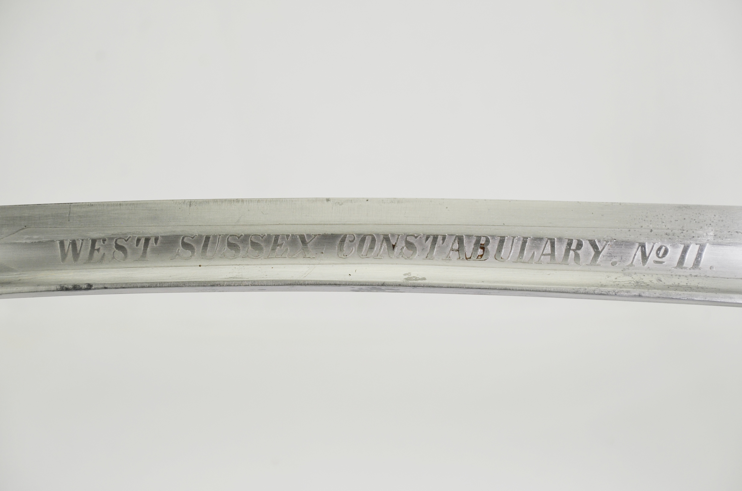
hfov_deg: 17.1
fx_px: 2468
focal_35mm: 120
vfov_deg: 11.4
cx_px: 371
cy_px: 246
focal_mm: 80
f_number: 5.6
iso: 400
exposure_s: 1/320
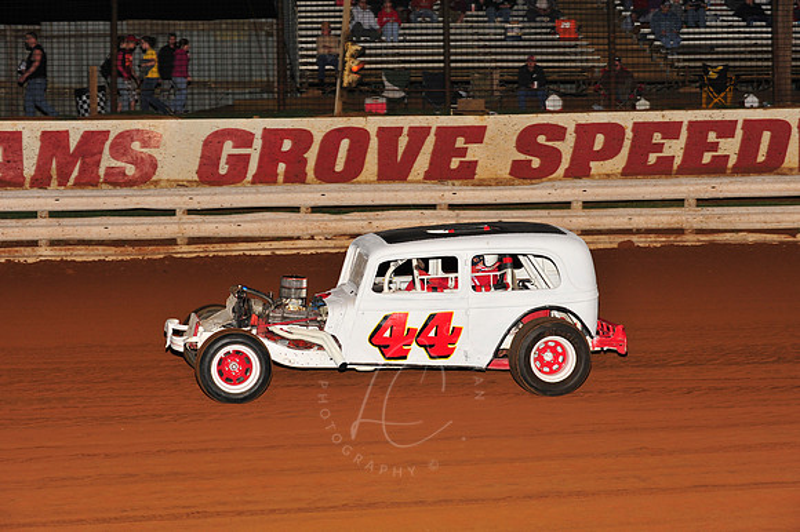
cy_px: 266
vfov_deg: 13.7
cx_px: 400
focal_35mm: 100
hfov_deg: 20.4
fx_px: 2221
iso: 800
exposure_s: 1/250
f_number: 6.3
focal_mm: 100
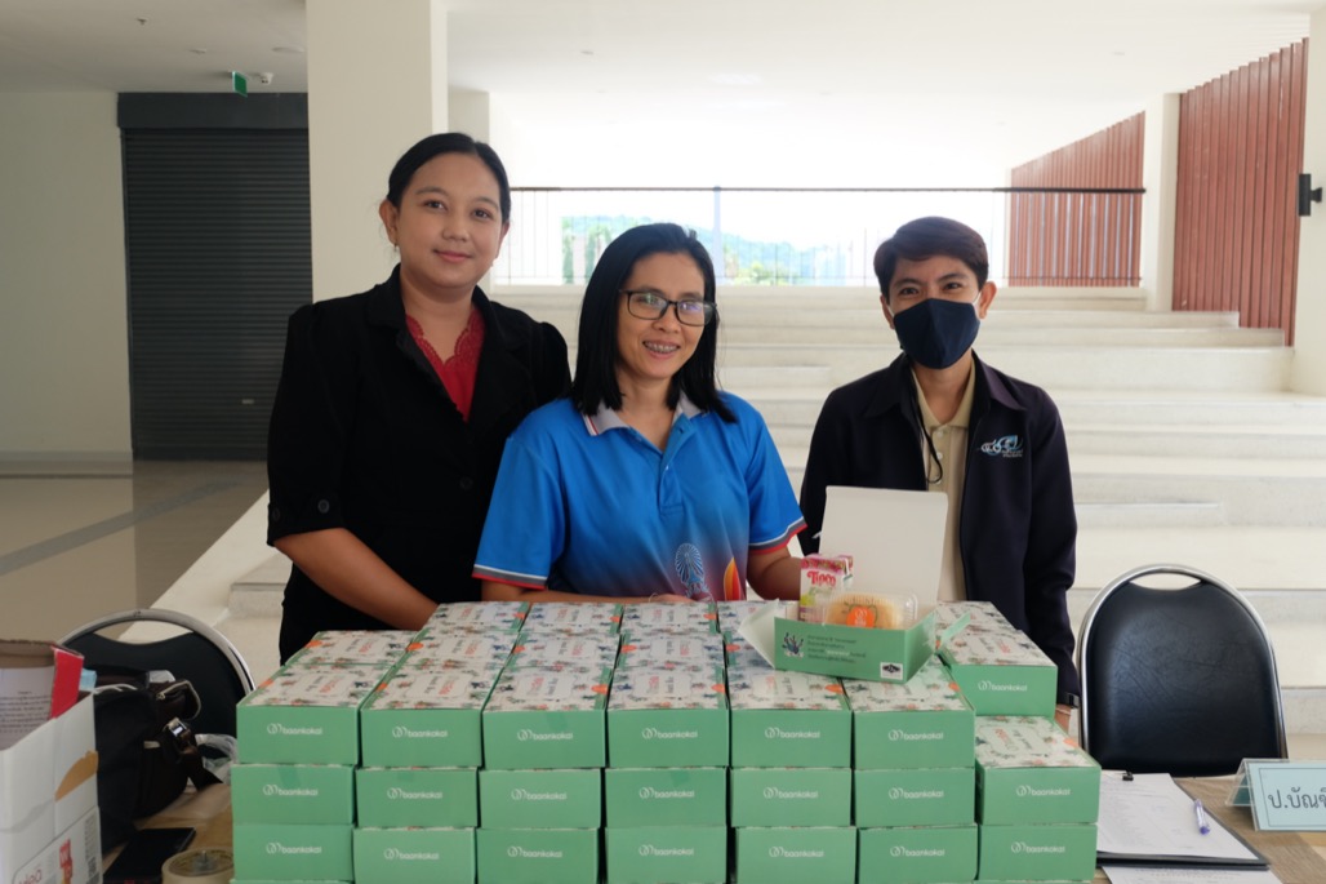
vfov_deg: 37.8
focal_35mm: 35
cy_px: 442
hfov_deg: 54.4
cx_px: 663
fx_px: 1289
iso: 400
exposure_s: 1/180
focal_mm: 23.2
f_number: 4.2
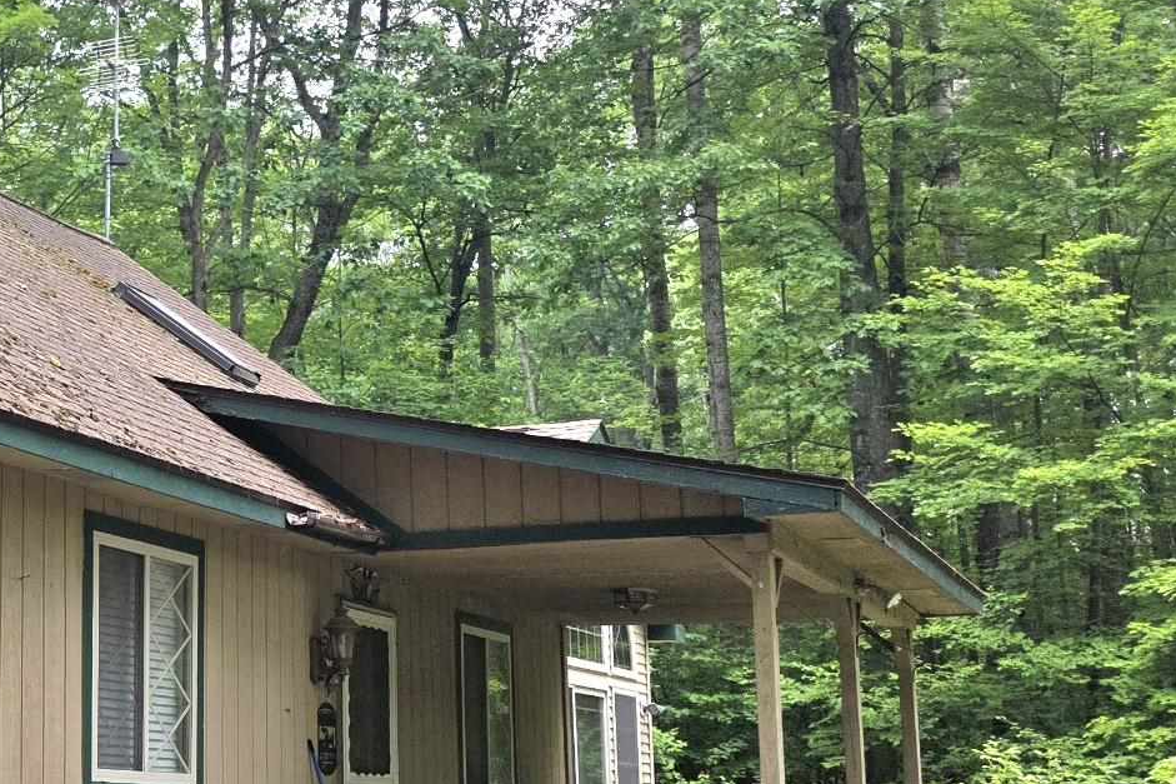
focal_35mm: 61
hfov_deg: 28.3
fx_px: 1992
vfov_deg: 22.2
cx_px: -260
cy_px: 413
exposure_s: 1/182
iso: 50
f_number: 1.7
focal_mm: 6.3
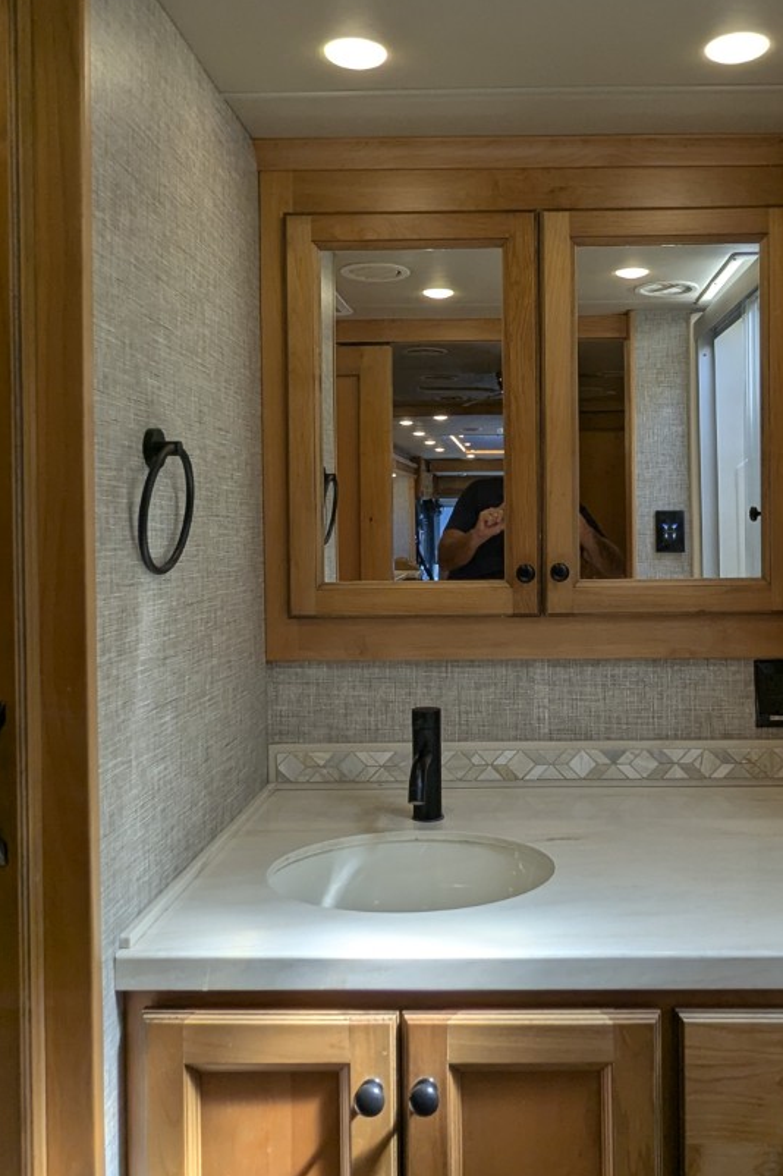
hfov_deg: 44.4
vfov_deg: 63.5
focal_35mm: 29
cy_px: 519
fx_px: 947
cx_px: 504
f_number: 2.2
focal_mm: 2.35
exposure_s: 1/205
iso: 99
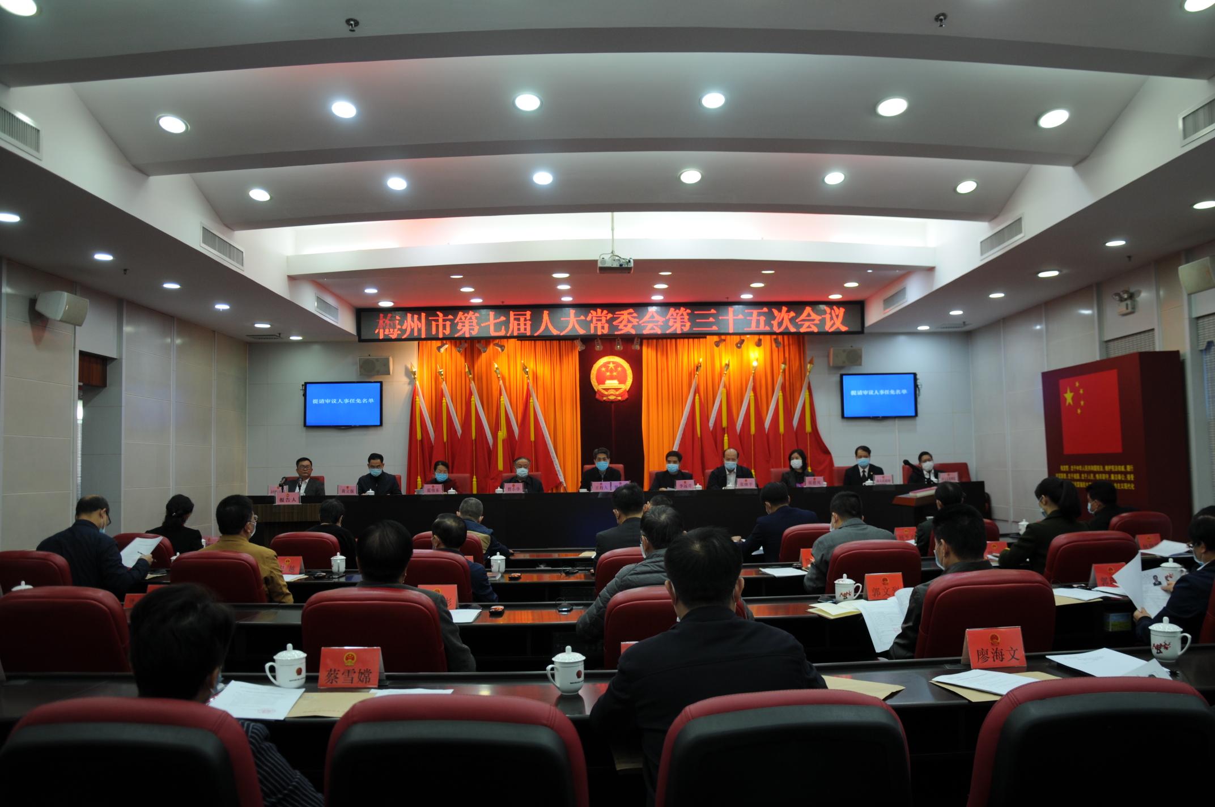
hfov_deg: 67.4
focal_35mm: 27
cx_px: 608
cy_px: 404
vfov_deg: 47.8
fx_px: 910
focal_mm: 18
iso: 250
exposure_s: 1/50
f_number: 3.5
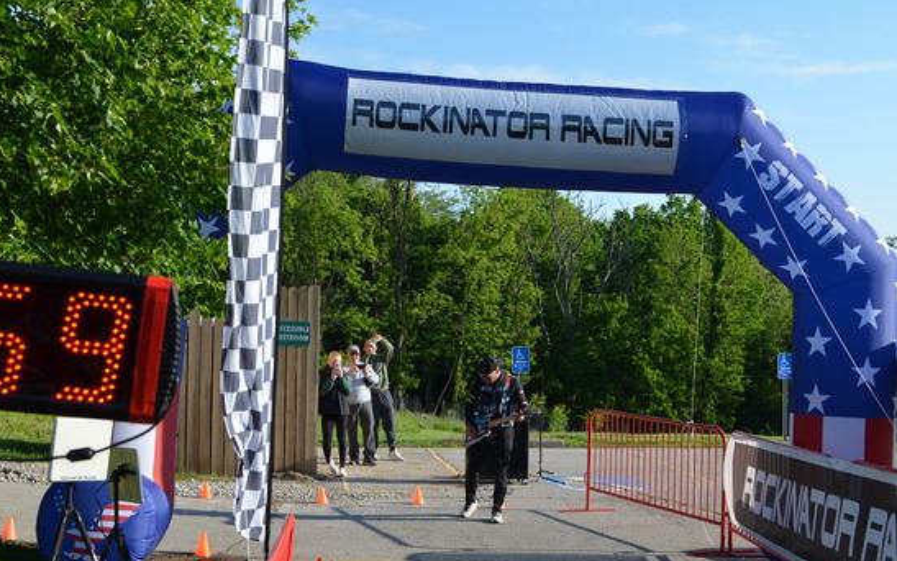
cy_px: 297
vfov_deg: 28.0
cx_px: 448
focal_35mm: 46
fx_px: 1125
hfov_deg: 43.5
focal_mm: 30
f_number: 8
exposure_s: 1/250
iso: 180
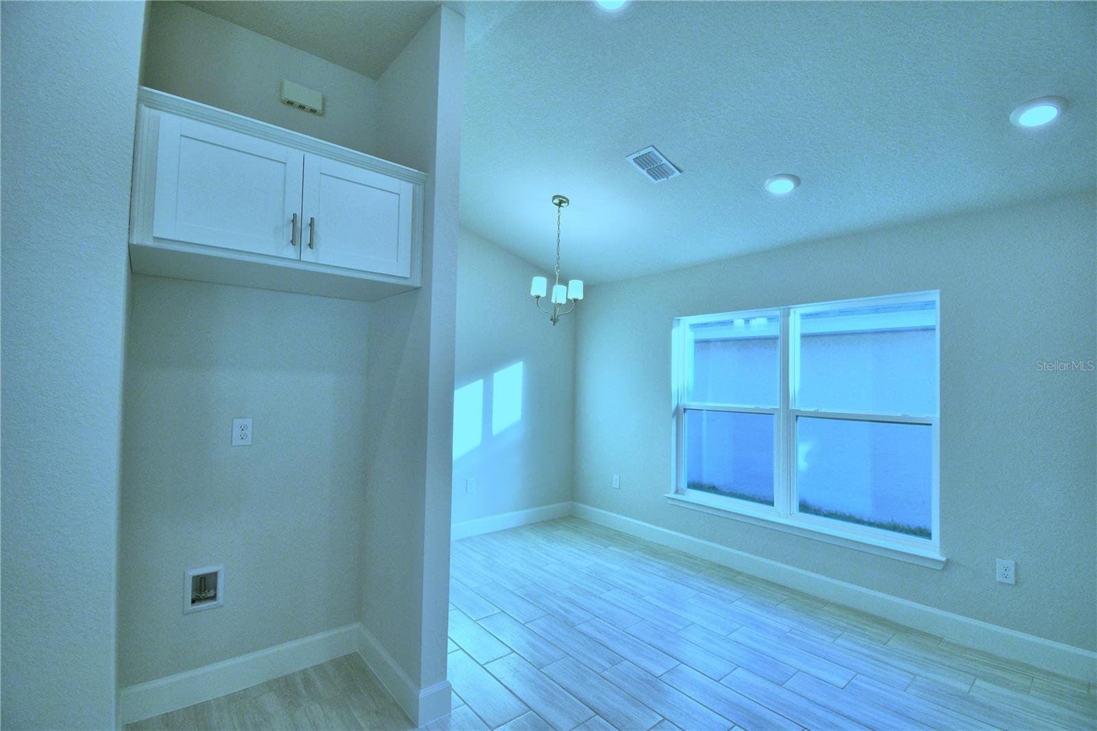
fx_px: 457
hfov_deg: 100.4
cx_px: 548
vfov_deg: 77.3
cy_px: 366
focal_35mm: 15
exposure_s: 1/160
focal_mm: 10
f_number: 4.5
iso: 200
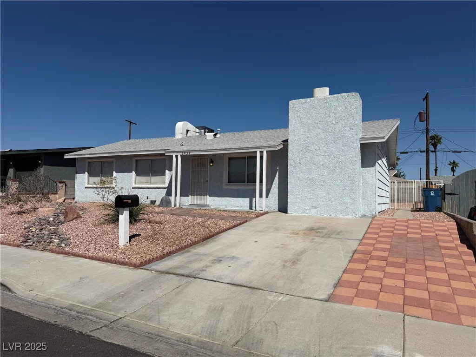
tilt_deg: +3.2
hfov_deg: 71.6
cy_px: 178
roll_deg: -1.1
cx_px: 238
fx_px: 330
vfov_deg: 56.8
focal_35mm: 24
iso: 80
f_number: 1.78
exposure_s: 1/14286
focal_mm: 6.76
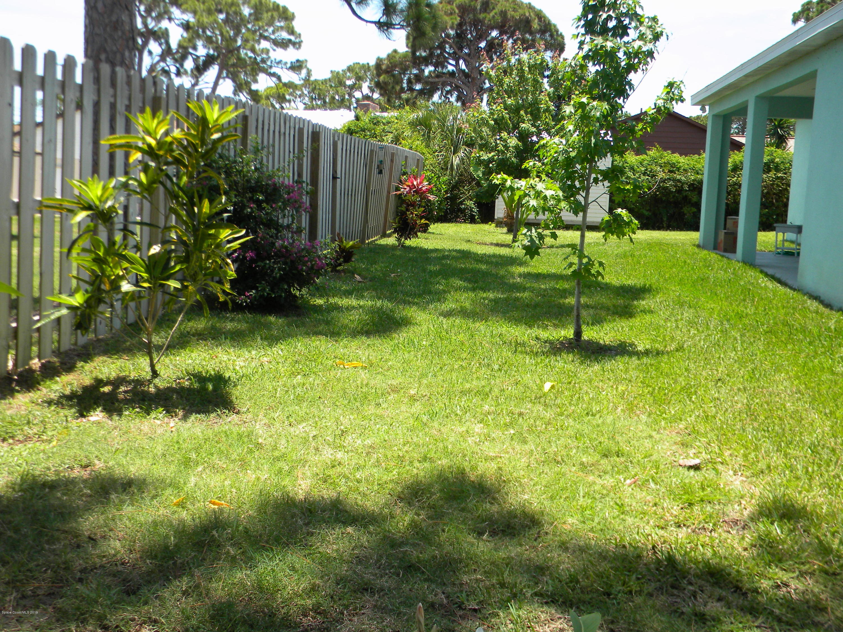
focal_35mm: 36
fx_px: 877
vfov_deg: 39.7
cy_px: 316
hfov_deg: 51.4
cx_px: 422
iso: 115
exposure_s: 1/500
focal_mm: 6.4
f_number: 3.7
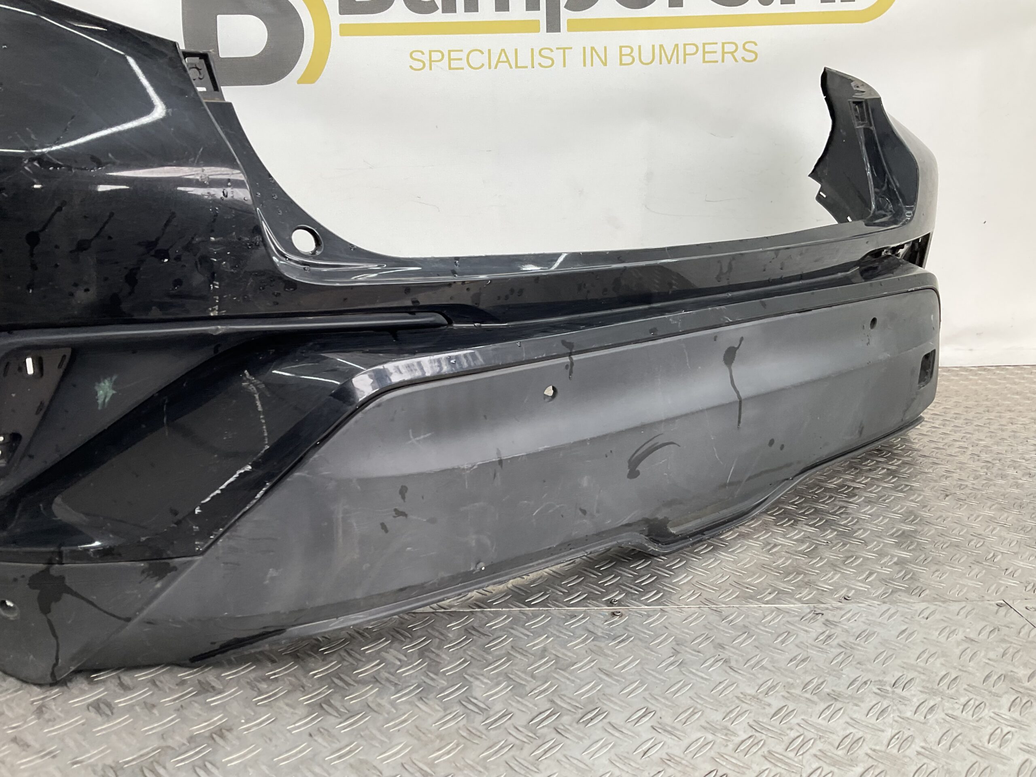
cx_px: 518
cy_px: 388
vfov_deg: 48.2
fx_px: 868
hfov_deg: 61.7
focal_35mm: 29
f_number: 1.8
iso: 25
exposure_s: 1/120
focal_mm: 3
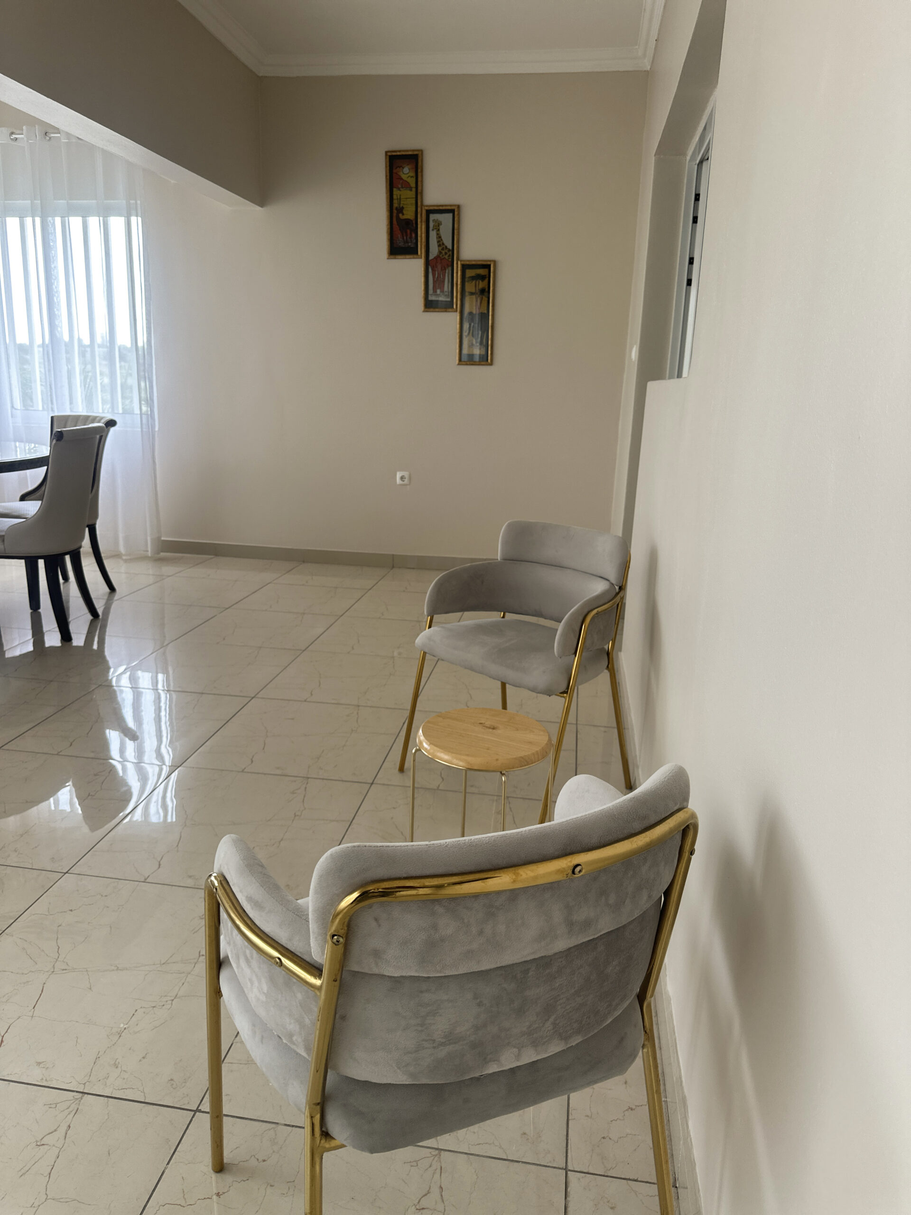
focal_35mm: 24
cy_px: 608
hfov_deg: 56.8
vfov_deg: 71.6
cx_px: 456
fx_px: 842
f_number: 1.78
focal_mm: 6.86
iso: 80
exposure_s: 1/151
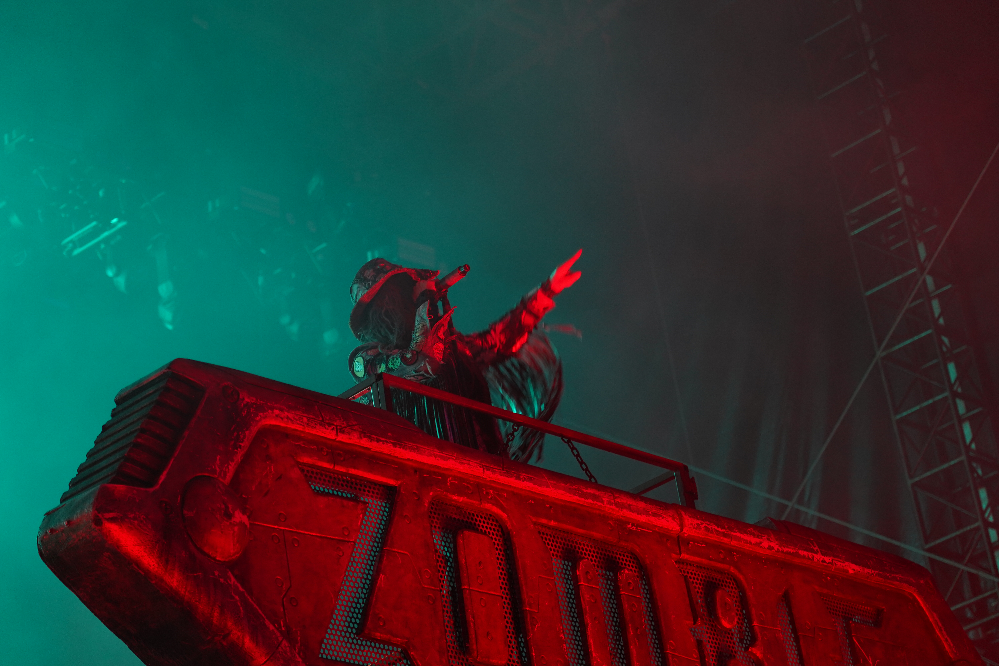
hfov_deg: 19.5
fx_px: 2914
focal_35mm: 105
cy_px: 333
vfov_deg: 13.0
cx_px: 500
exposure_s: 1/125
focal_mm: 105
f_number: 4
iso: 1250
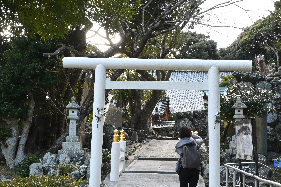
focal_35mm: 74
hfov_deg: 27.3
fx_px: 579
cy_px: 116
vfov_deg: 18.4
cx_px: 144
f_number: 10
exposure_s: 1/400
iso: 4000
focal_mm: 32.5
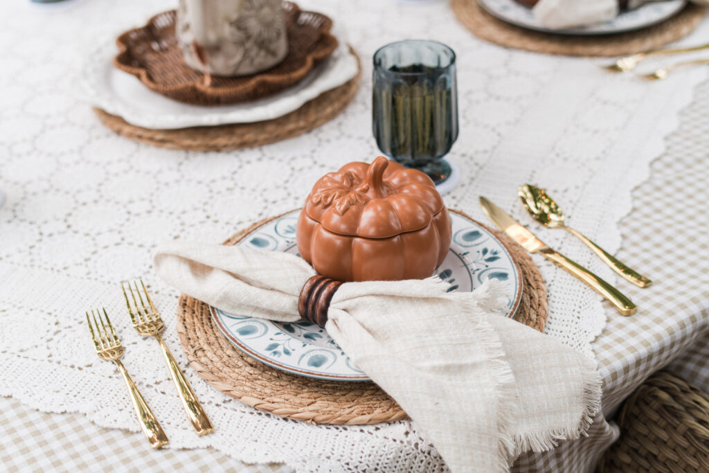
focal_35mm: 58
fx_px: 1142
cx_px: 354
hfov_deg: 34.5
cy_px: 236
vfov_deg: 23.4
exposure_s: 1/200
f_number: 3.2
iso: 400
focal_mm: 58
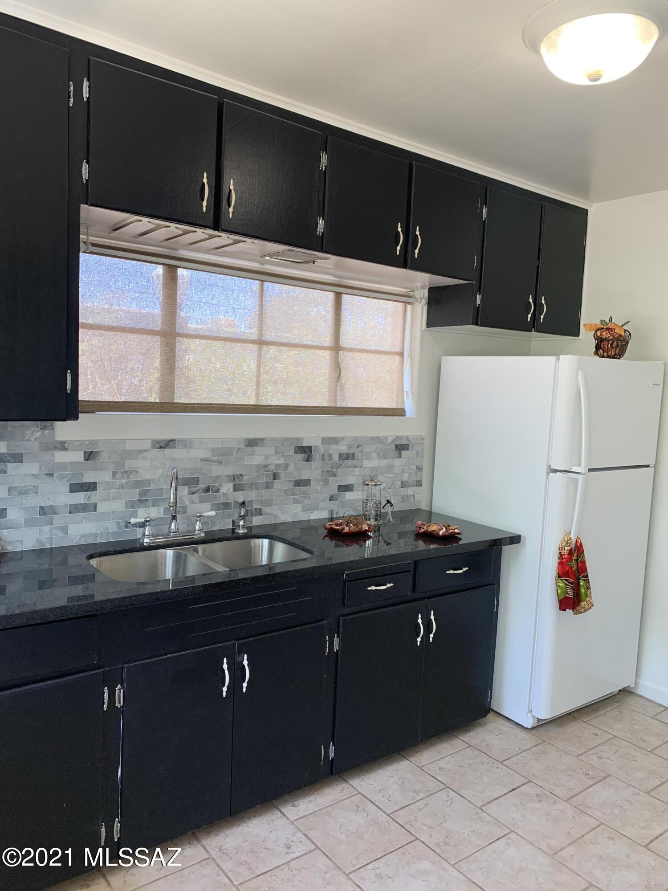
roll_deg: -2.0
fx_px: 669
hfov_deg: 53.1
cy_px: 446
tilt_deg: -4.8
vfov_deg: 67.3
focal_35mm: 26
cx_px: 334
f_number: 1.8
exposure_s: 1/121
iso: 80
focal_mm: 4.25
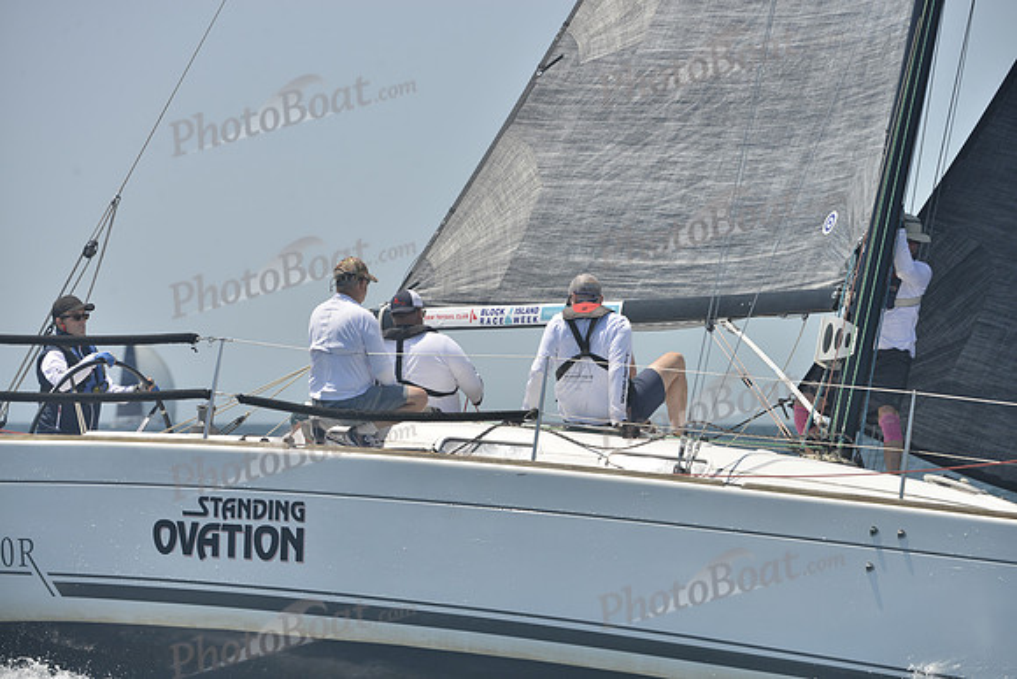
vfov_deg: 6.2
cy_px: 340
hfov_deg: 9.4
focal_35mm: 220
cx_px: 508
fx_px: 6216
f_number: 10
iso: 280
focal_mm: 220
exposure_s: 1/800
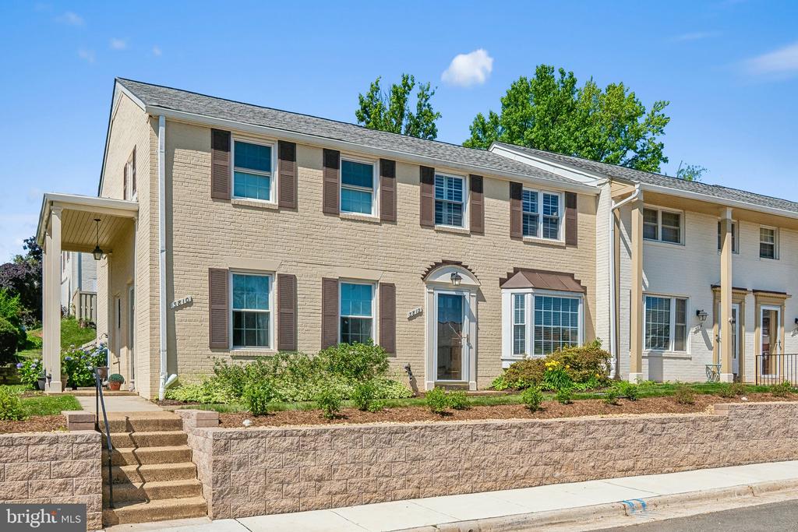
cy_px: 266
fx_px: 665
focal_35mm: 30
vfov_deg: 43.6
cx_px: 399
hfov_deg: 61.9
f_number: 8
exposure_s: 1/5000
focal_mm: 20
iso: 400
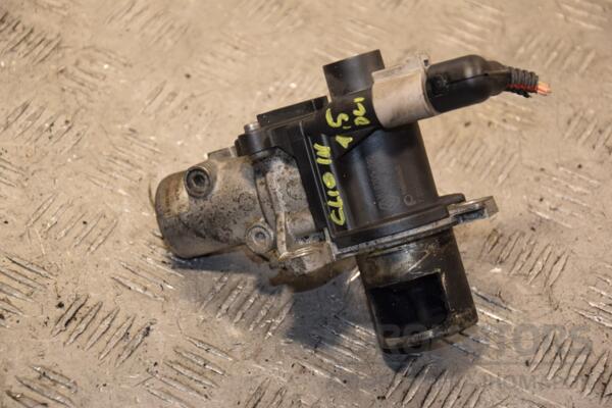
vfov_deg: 12.2
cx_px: 306
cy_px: 204
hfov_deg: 18.2
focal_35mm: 112
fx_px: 1912
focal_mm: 75
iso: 800
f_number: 5.3
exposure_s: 1/160
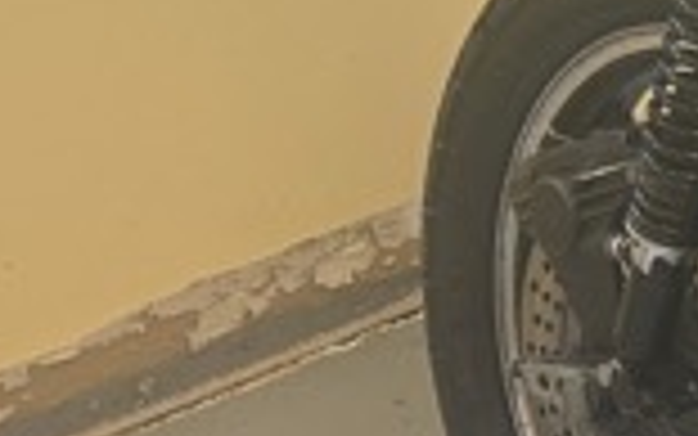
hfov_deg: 10.3
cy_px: 400
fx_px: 3197
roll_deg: -0.1
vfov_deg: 7.8
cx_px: 1833
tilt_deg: -33.4
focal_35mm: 168
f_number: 1.78
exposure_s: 1/120
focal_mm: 6.76
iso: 125
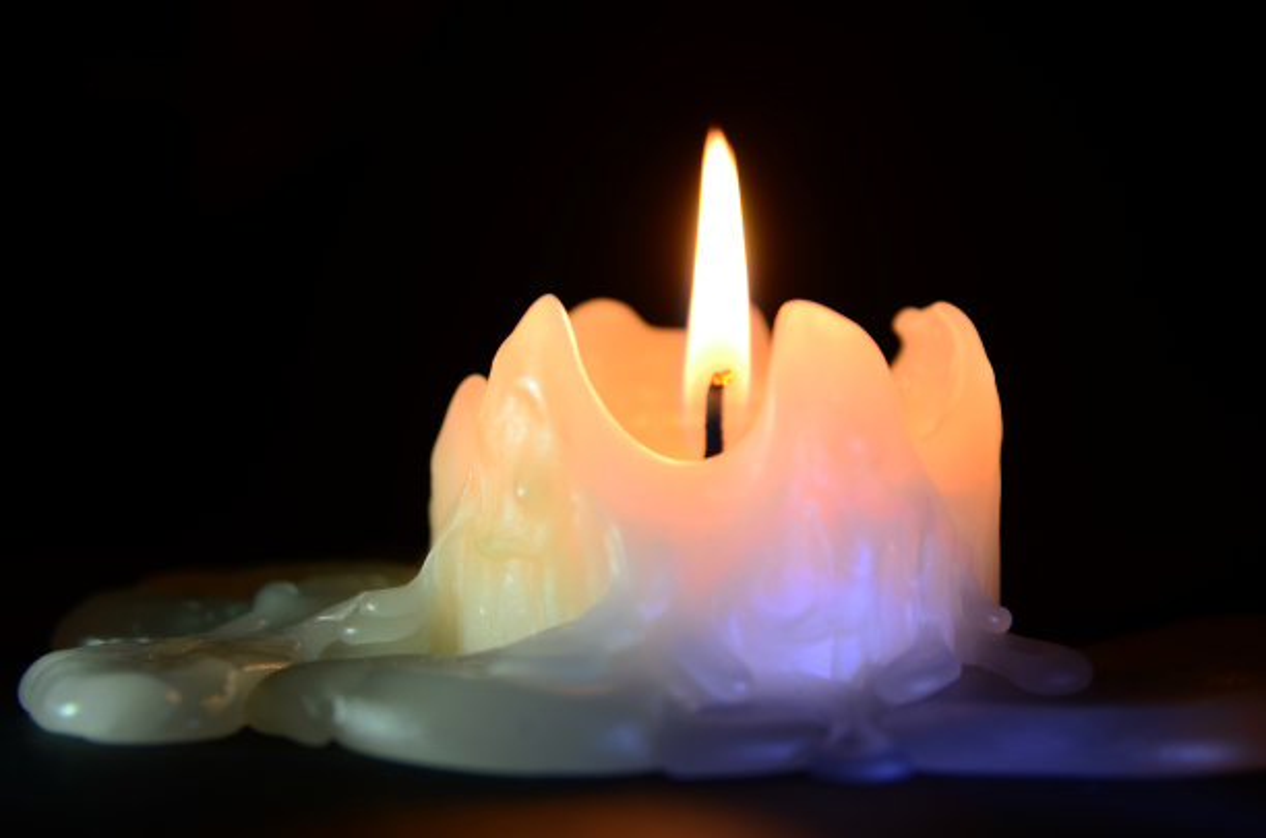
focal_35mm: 105
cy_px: 419
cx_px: 633
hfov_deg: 19.5
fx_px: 3684
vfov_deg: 13.0
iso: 100
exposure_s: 1/15
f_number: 4.5
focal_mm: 70
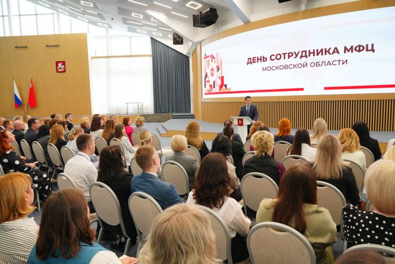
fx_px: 296
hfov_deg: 67.4
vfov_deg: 47.9
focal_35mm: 27
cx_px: 198
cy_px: 132
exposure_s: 1/125
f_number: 6.3
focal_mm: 27
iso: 2000
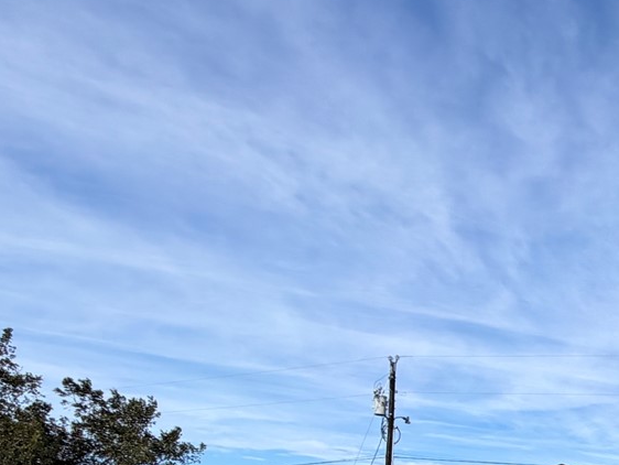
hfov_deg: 29.0
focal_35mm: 51
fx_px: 912
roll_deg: -2.5
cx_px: 843
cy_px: 583
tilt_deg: +1.1
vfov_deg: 25.2
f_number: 2.2
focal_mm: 2.22
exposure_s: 1/789
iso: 20
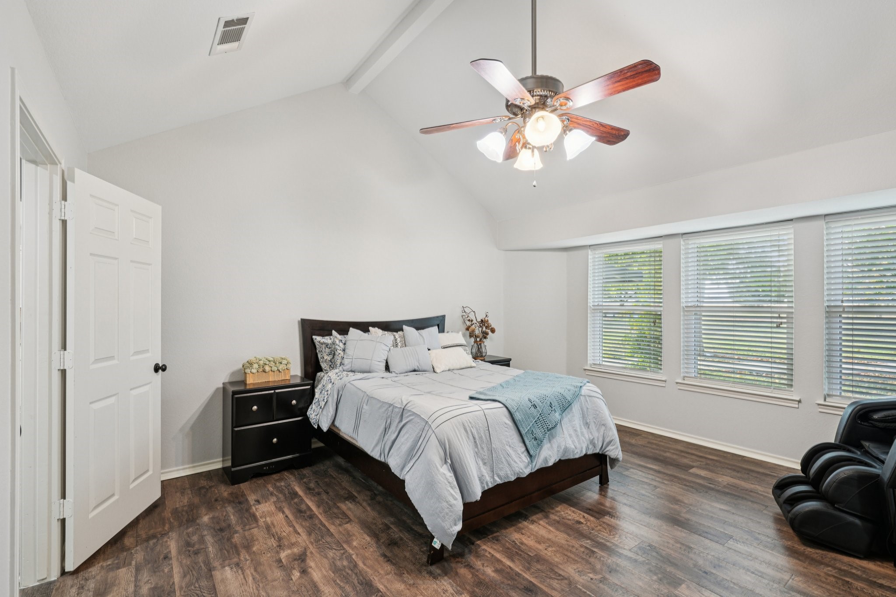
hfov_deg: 96.7
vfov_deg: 73.7
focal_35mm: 16
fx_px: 398
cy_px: 298
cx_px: 448
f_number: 8
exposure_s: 1/8
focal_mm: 16
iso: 400
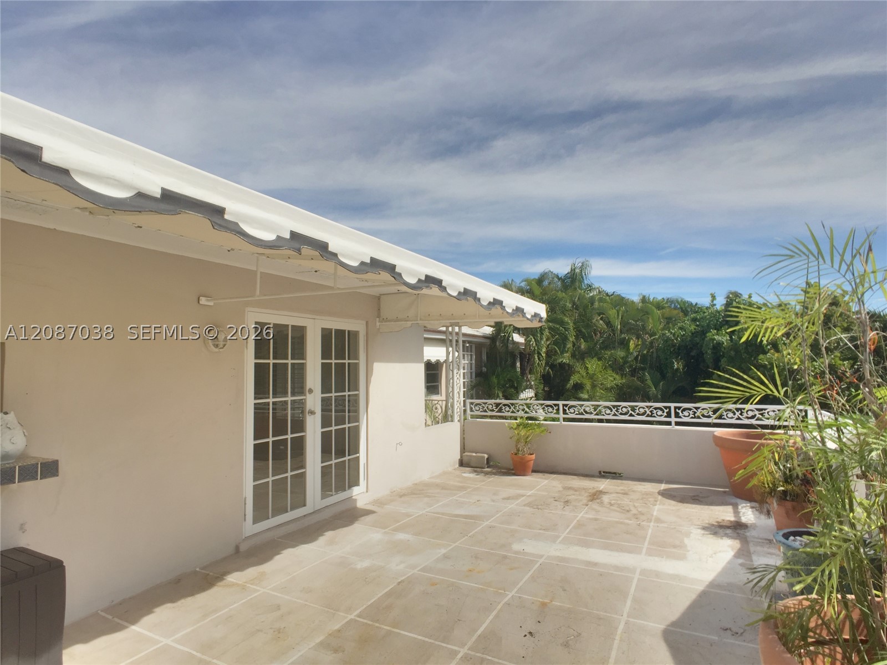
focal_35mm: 29
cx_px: 444
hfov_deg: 61.7
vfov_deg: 48.2
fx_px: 743
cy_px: 332
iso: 32
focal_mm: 4.15
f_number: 2.2
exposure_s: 1/7937
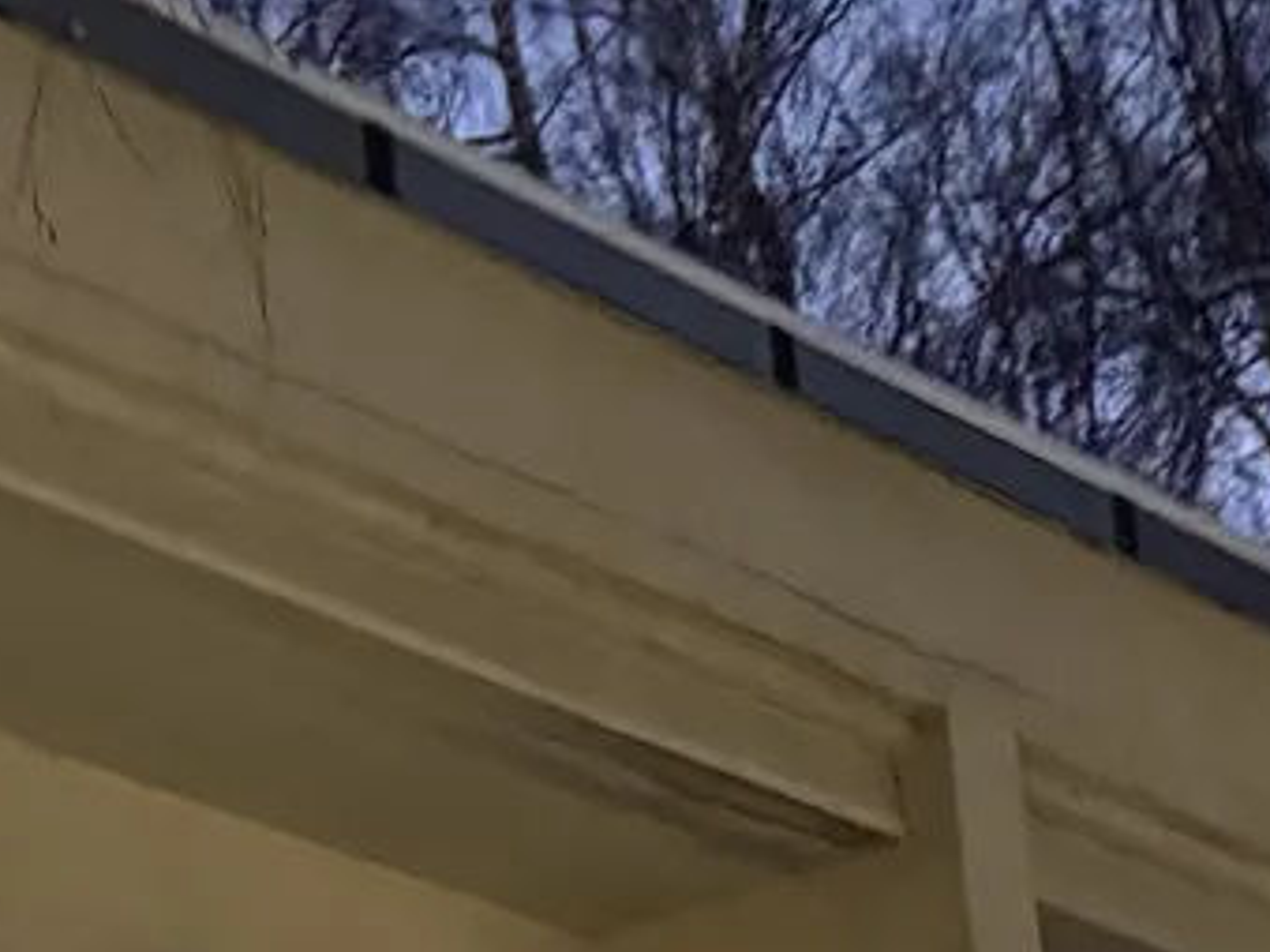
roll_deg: +2.4
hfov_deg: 11.5
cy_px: 1750
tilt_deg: +5.9
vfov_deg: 8.4
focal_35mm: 170
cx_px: -90
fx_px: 6235
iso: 640
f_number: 1.78
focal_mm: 6.76
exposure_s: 1/50
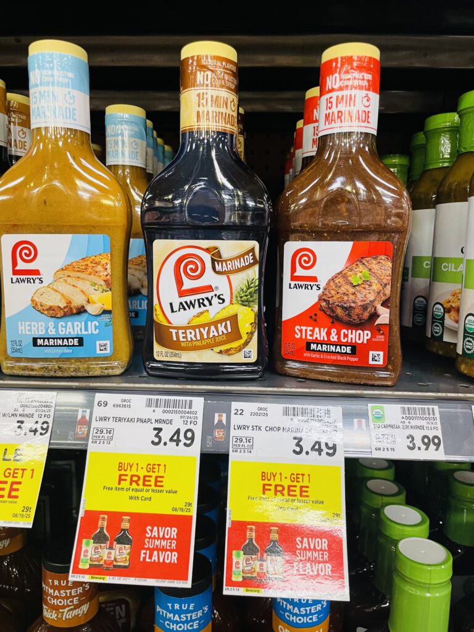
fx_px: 475
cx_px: 237
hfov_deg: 53.1
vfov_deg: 67.3
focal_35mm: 26
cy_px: 316
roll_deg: -0.6
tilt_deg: -7.8
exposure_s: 1/60
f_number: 1.6
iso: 80
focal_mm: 4.2
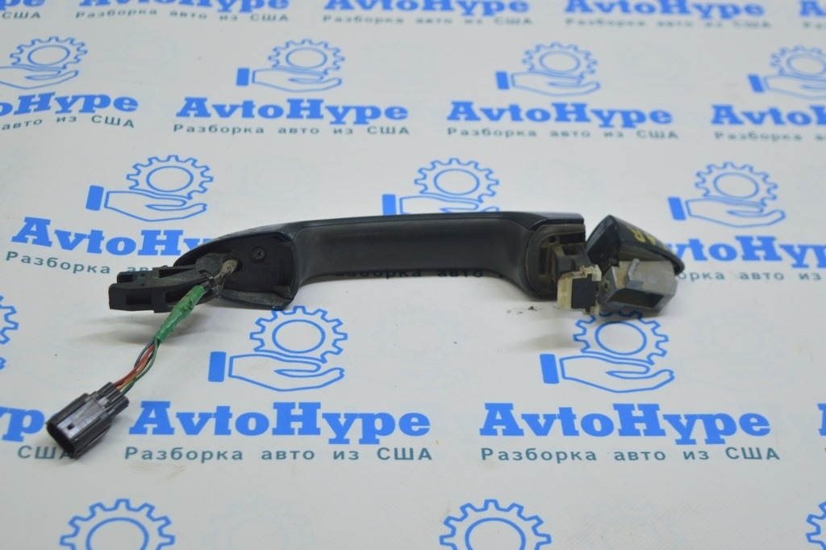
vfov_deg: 19.7
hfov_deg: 29.3
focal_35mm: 69
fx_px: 1582
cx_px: 413
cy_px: 275
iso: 400
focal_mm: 46
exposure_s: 1/40
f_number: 5.6
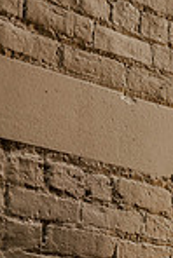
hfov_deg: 9.0
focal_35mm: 152
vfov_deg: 13.3
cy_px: 274
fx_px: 1093
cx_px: 182
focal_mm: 50
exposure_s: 1/125
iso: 200
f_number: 1.8
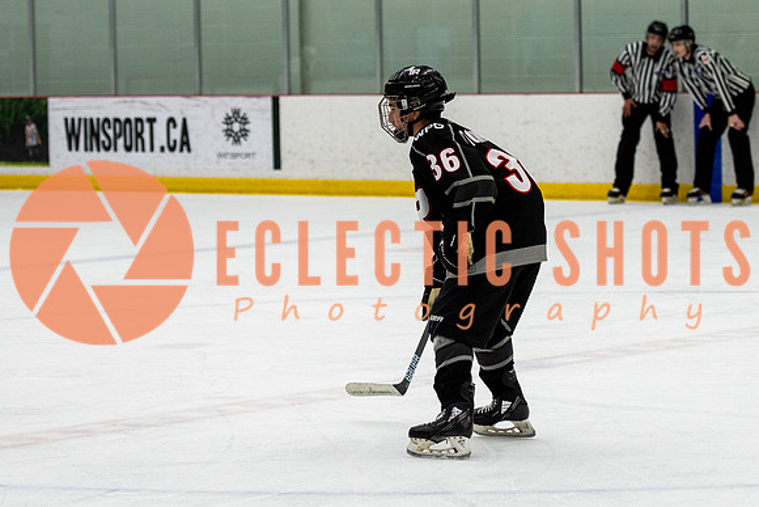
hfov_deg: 12.8
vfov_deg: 8.6
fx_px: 3376
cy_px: 189
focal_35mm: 160
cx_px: 441
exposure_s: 1/640
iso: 1100
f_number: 2.8
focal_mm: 80
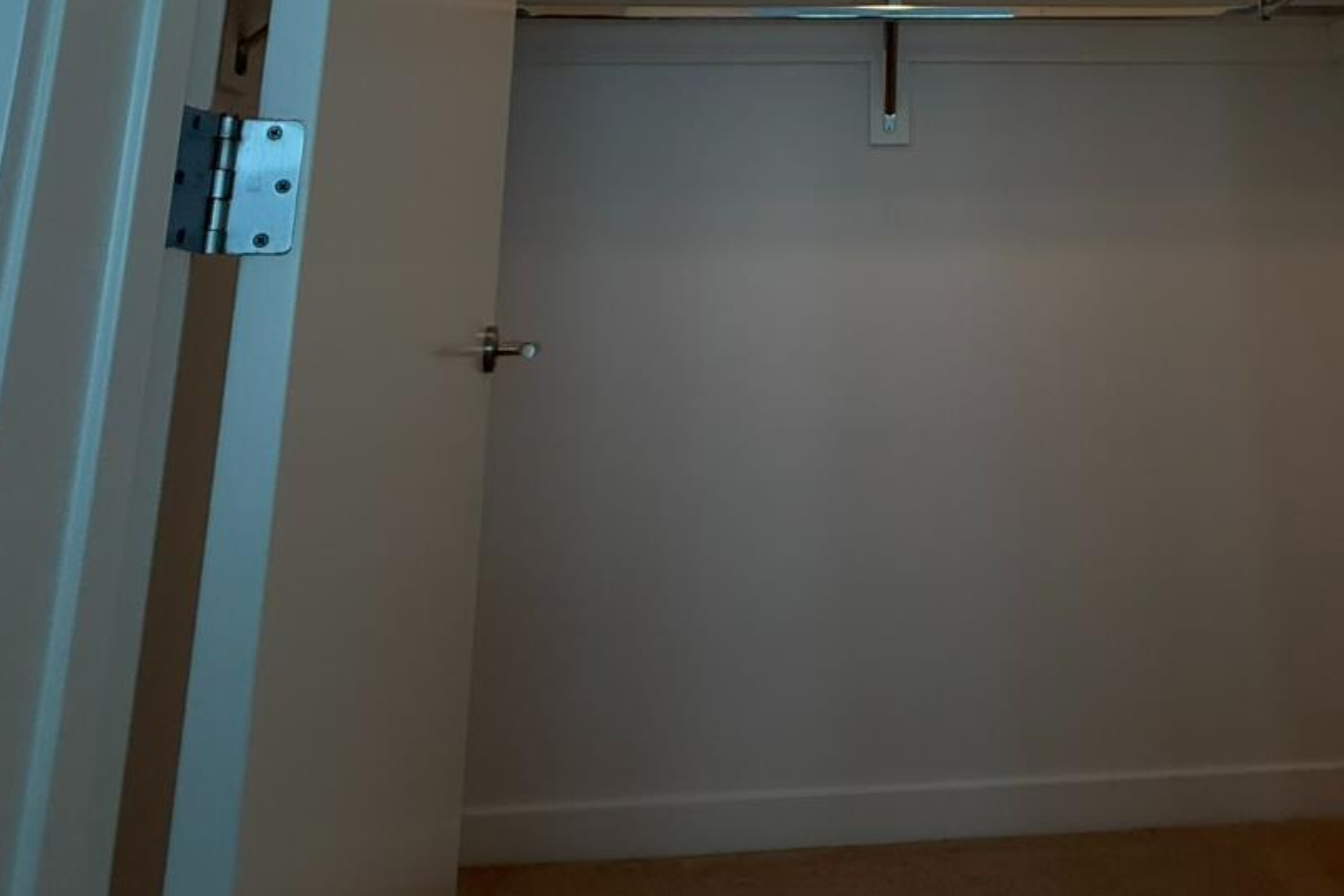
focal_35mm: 27
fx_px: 1008
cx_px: 944
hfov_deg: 64.8
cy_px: 107
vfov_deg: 44.1
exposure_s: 1/120
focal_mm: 2.22
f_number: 2.2
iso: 200
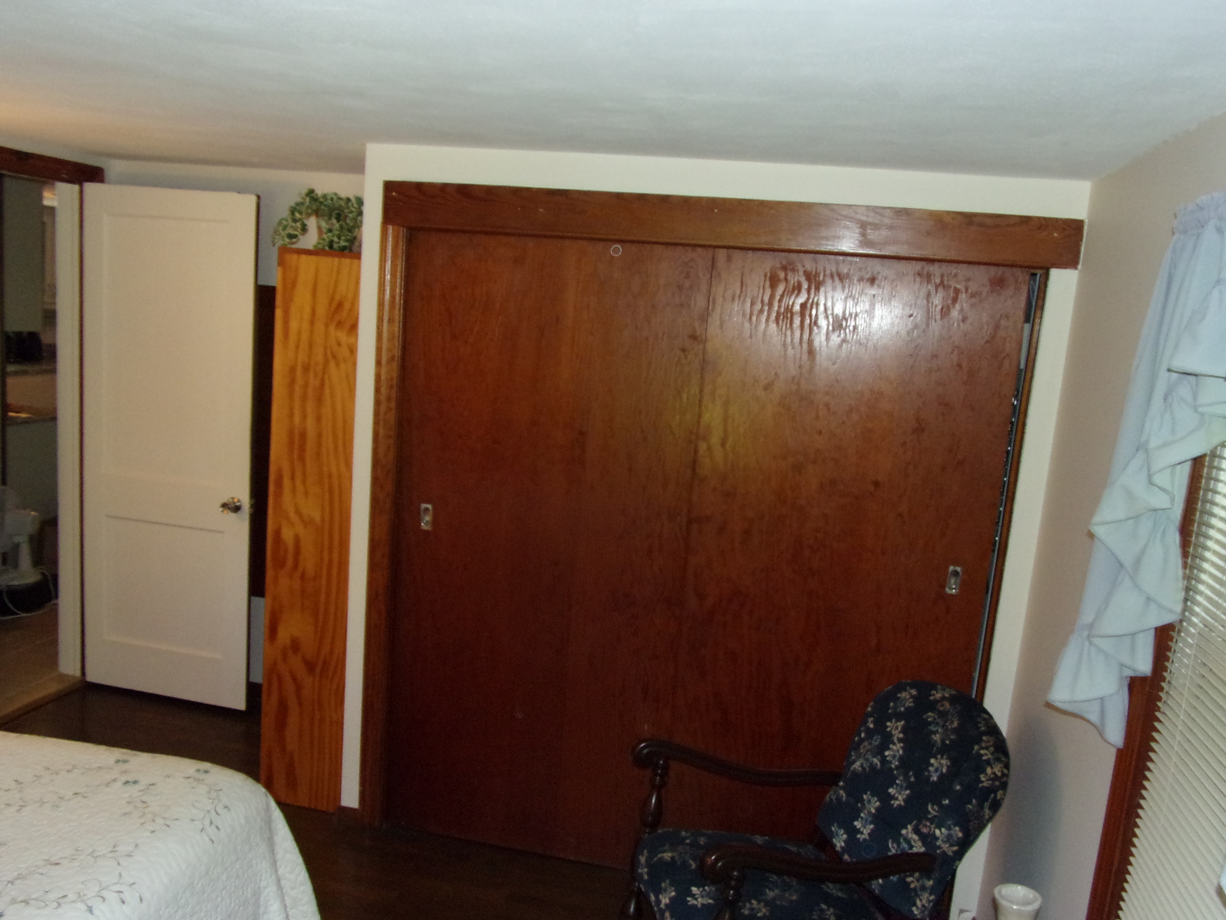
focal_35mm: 28
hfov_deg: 63.4
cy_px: 499
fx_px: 992
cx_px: 613
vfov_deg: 49.7
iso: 200
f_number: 3.3
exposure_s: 1/34
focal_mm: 4.3
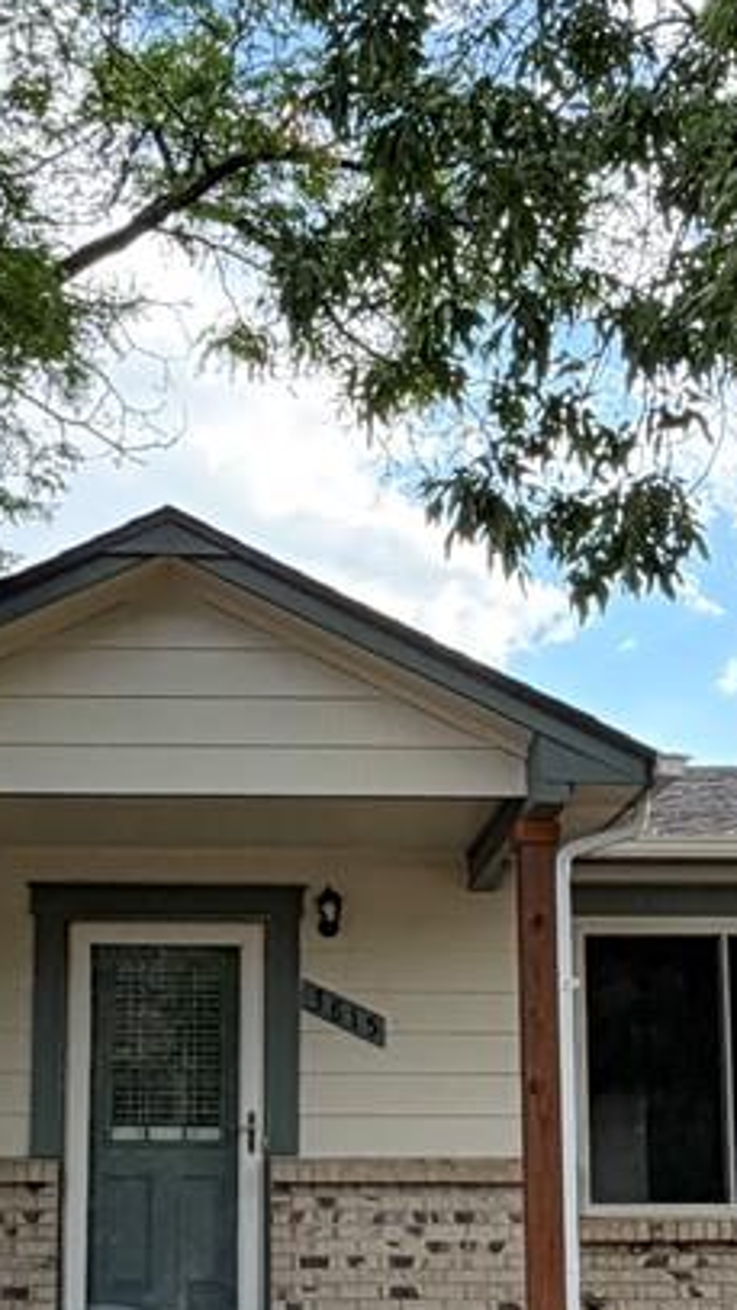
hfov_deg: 20.0
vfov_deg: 34.2
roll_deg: -1.2
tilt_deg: +8.4
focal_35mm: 60
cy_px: 966
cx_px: 270
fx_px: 2084
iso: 64
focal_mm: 2.22
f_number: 2.2
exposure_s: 1/424
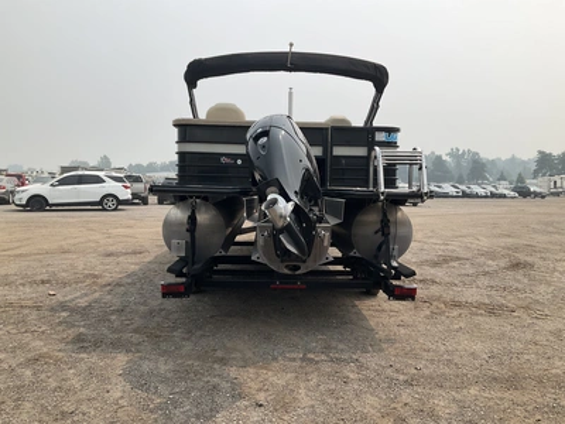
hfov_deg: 61.7
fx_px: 473
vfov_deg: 48.2
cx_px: 282
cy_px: 212
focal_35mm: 29
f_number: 1.8
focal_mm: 3
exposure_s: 1/2667
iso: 25
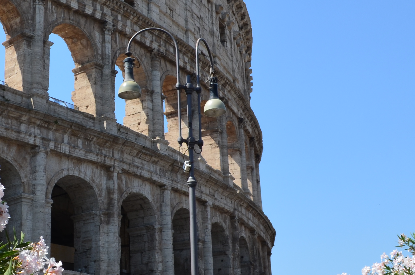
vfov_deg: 21.1
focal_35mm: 64
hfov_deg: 30.8
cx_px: 92
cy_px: 125
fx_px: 736
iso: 160
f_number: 11
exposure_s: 1/125
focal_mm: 18
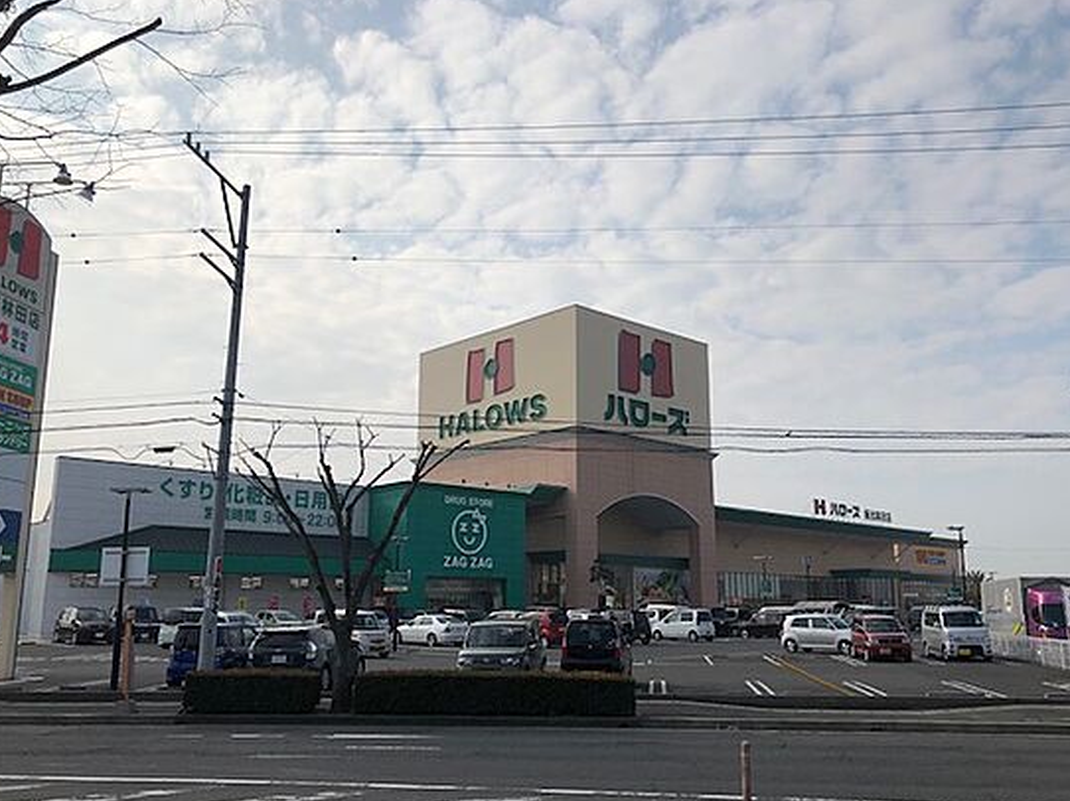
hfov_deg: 58.3
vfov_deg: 45.4
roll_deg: -0.4
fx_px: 958
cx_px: 563
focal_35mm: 31
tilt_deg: +11.5
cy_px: 432
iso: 20
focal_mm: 3.99
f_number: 1.8
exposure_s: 1/5405
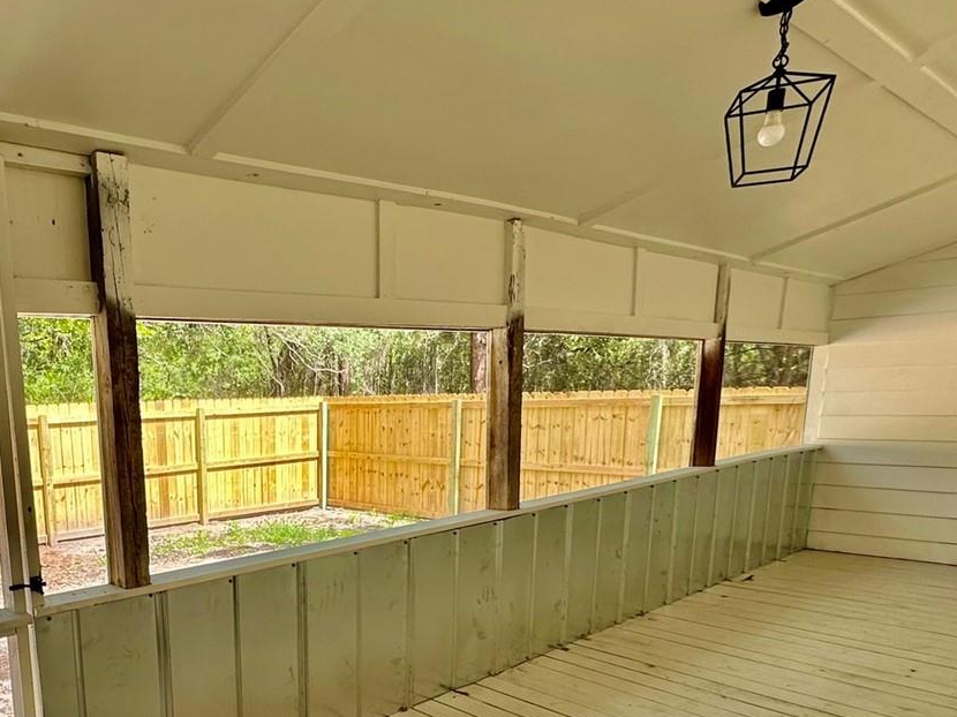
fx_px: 746
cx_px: 190
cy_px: 548
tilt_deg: -11.7
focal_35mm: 27
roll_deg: +2.5
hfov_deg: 60.1
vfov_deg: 49.1
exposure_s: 1/116
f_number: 2.2
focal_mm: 2.22
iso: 40
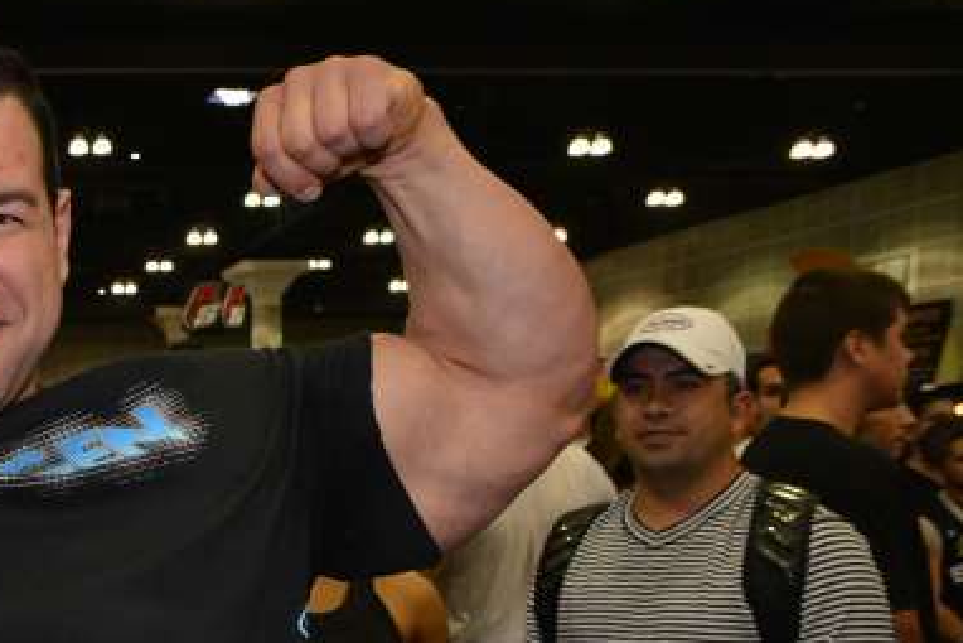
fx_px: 1258
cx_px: -76
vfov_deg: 27.1
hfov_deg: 36.1
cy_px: 640
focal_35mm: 47
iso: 800
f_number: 5
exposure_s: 1/50
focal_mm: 20
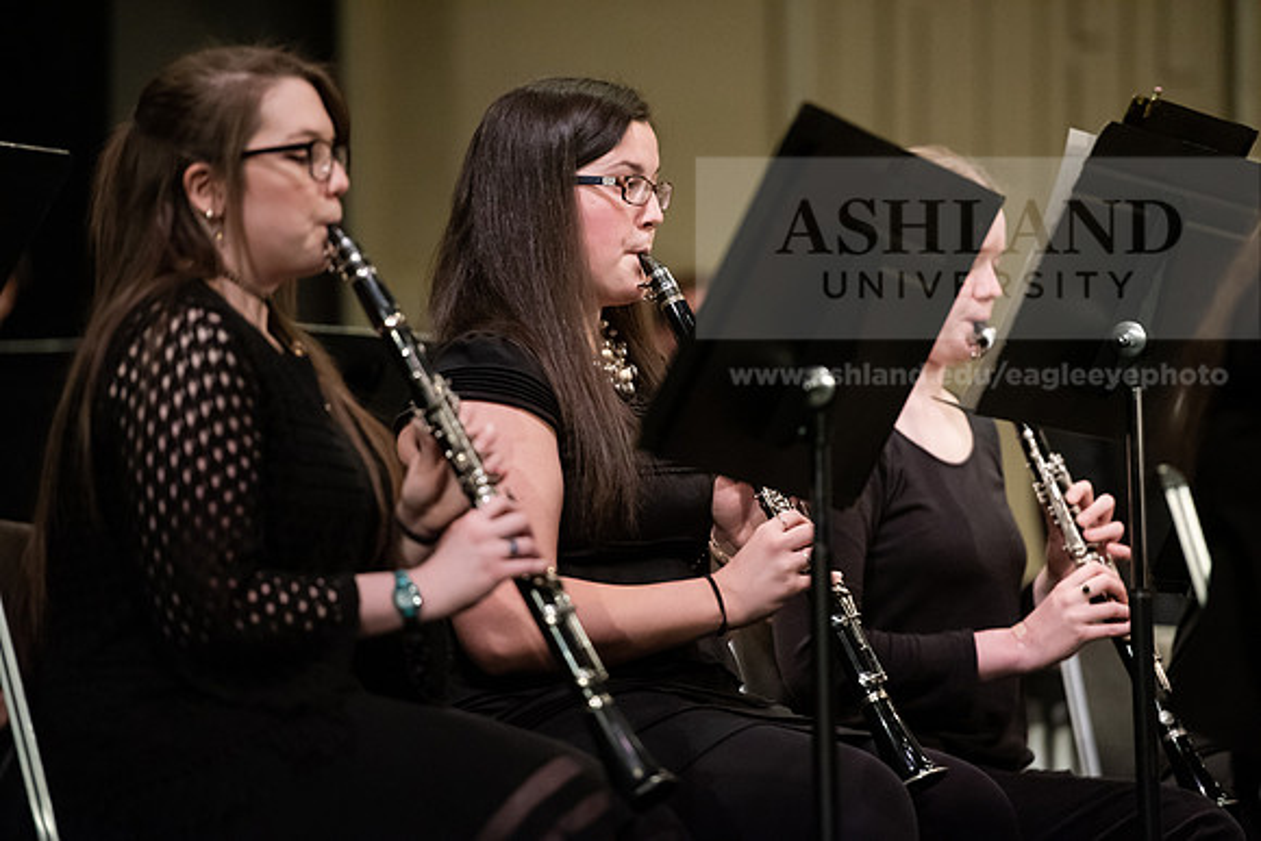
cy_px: 420
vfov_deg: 7.0
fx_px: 6832
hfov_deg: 10.5
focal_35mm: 195
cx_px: 630
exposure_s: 1/200
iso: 5000
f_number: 2.8
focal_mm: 195
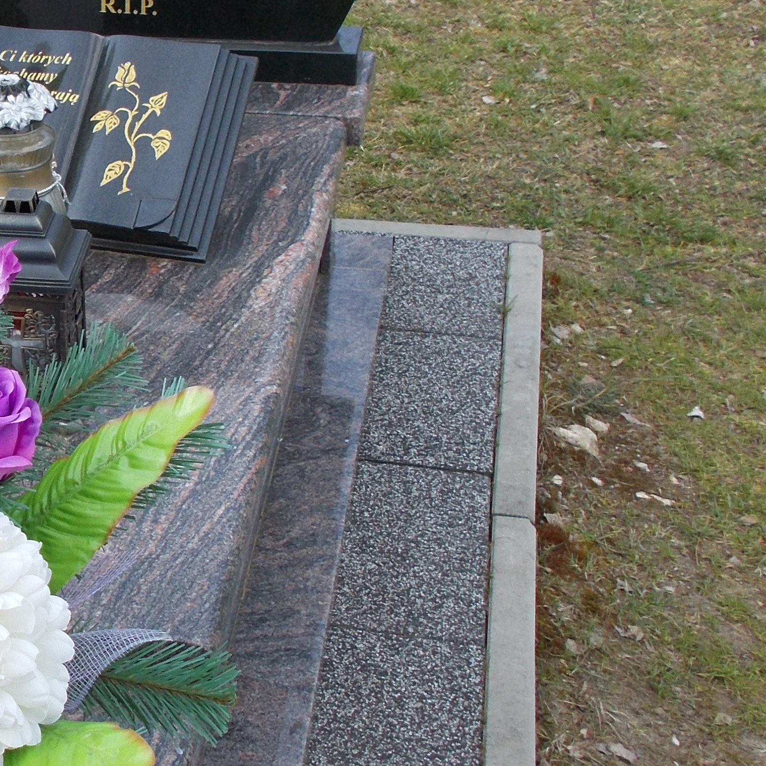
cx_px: -48
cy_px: 387
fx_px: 1702
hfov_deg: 23.9
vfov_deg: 25.4
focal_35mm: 68
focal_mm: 4.6
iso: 80
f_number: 3.2
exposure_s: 1/200
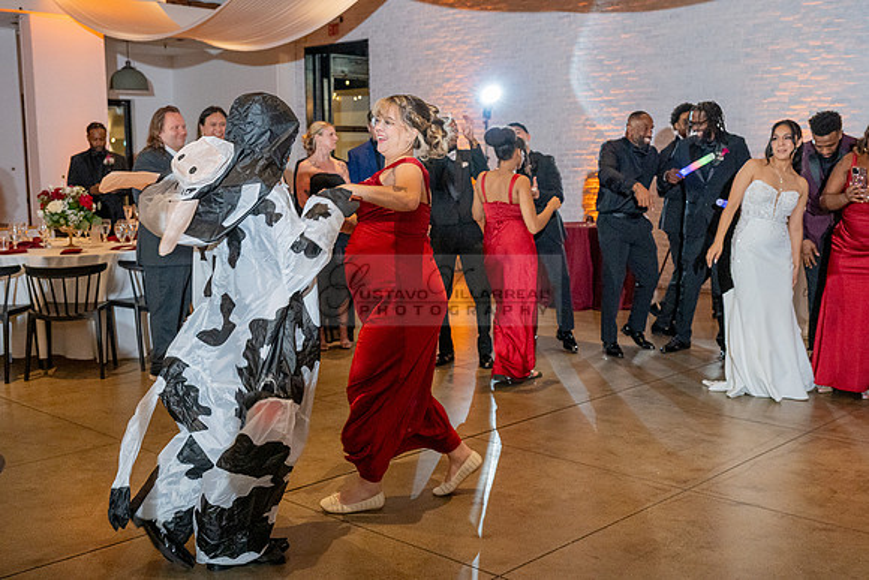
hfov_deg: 47.8
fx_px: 980
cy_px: 290
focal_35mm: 41
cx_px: 434
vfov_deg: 33.0
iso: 3200
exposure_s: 1/200
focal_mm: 38
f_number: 4
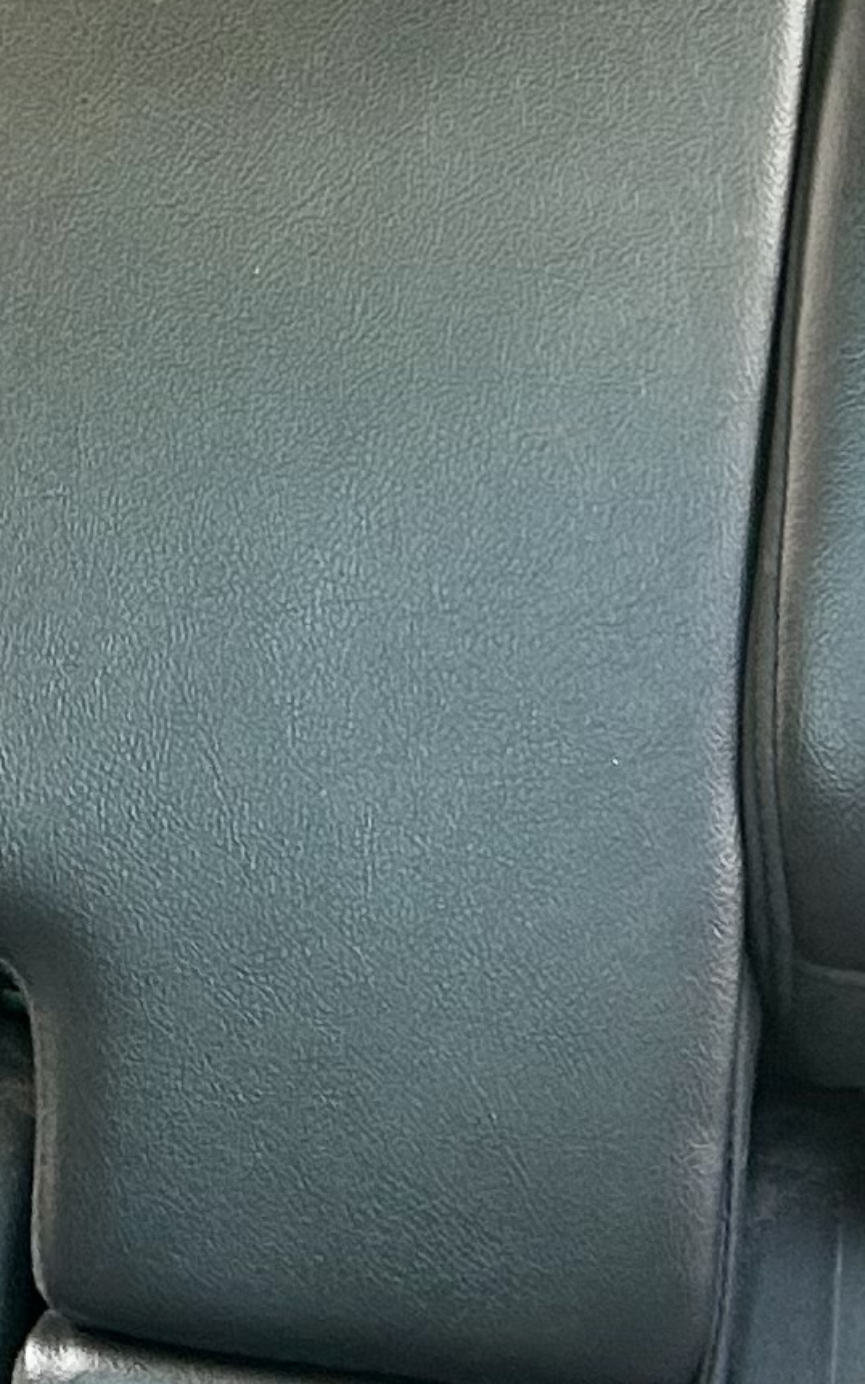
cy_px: -185
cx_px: 18
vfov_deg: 15.7
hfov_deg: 10.1
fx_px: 4866
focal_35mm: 129
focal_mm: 5.7
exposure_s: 1/60
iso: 125
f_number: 1.5
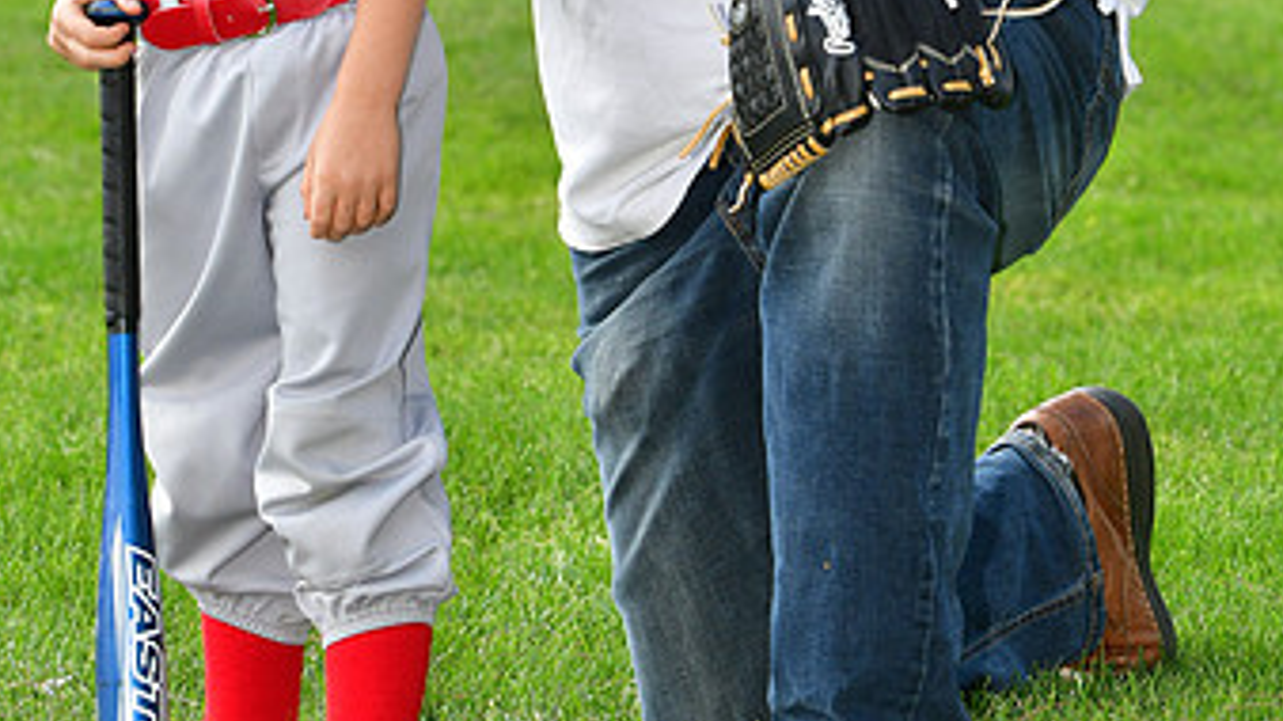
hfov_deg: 8.7
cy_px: -152
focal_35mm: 248
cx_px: 590
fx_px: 8436
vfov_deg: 4.9
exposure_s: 1/640
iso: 500
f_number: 7.1
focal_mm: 92
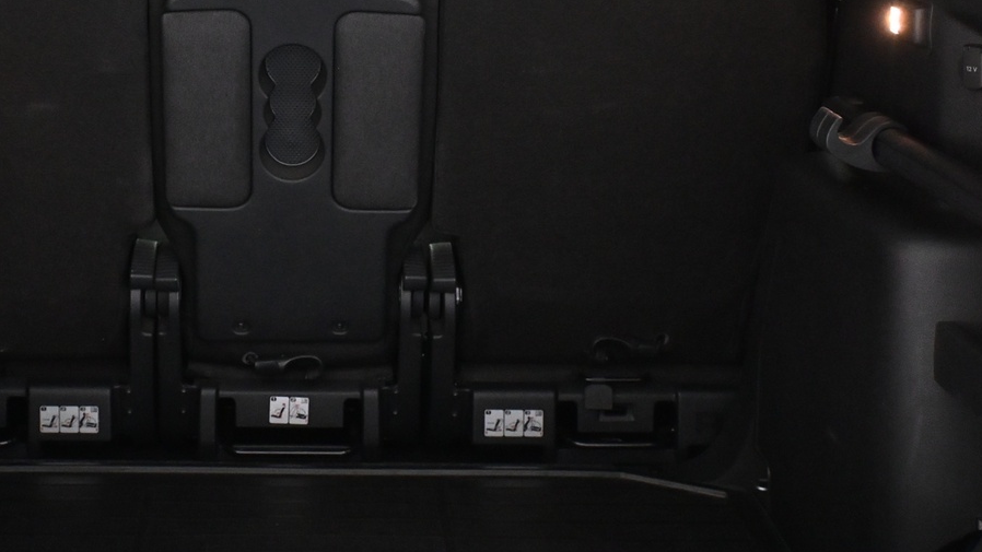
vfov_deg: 17.1
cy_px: 24
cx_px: 290
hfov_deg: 30.1
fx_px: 1807
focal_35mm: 69
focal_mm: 24.5
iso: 3200
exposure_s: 1/60
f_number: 4.2
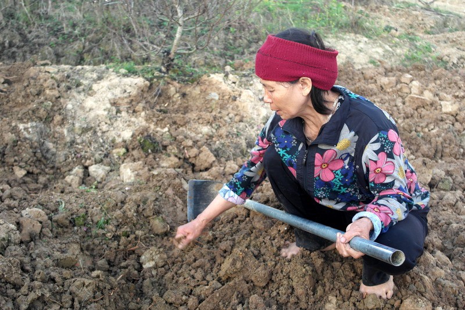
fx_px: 556
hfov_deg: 45.4
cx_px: 232
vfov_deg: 31.2
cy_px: 155
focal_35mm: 43
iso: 200
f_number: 4
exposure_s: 1/100
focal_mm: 28
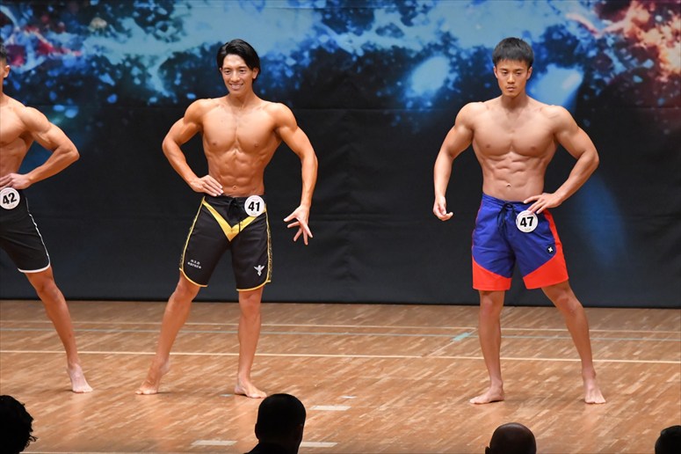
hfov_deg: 8.1
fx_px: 4821
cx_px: 340
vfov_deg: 5.4
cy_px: 227
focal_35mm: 255
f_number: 5.6
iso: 8000
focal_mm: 170
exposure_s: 1/400
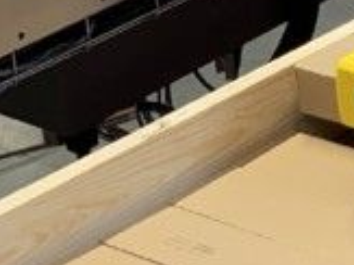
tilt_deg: -15.7
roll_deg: +4.1
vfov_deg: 5.8
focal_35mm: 245
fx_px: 2504
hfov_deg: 7.8
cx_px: 658
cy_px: -345
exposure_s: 1/49
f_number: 2.4
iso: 80
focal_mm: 6
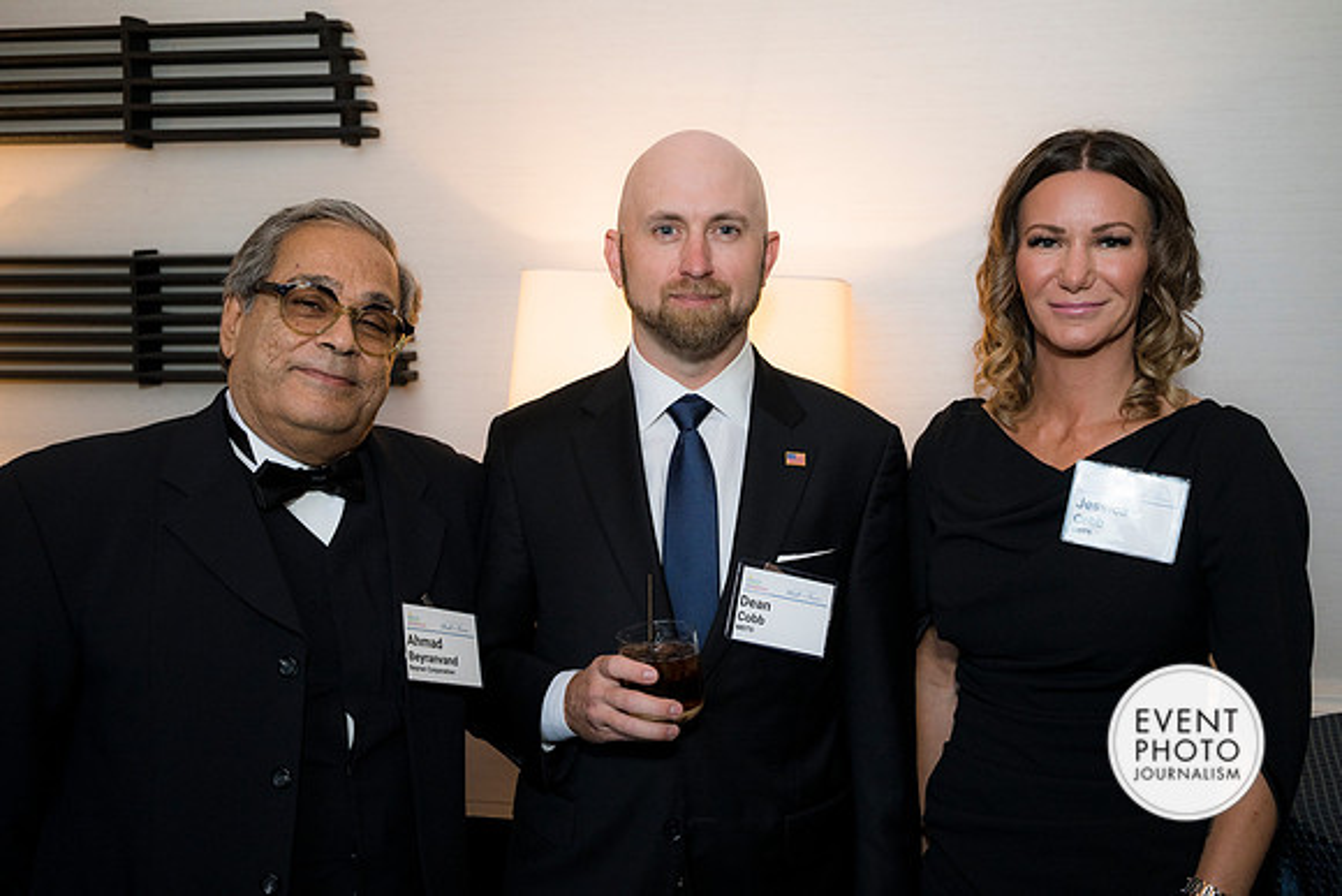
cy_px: 448
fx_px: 1417
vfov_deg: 35.1
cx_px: 671
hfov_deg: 50.7
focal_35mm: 38
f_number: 4
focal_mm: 38
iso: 800
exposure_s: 1/125
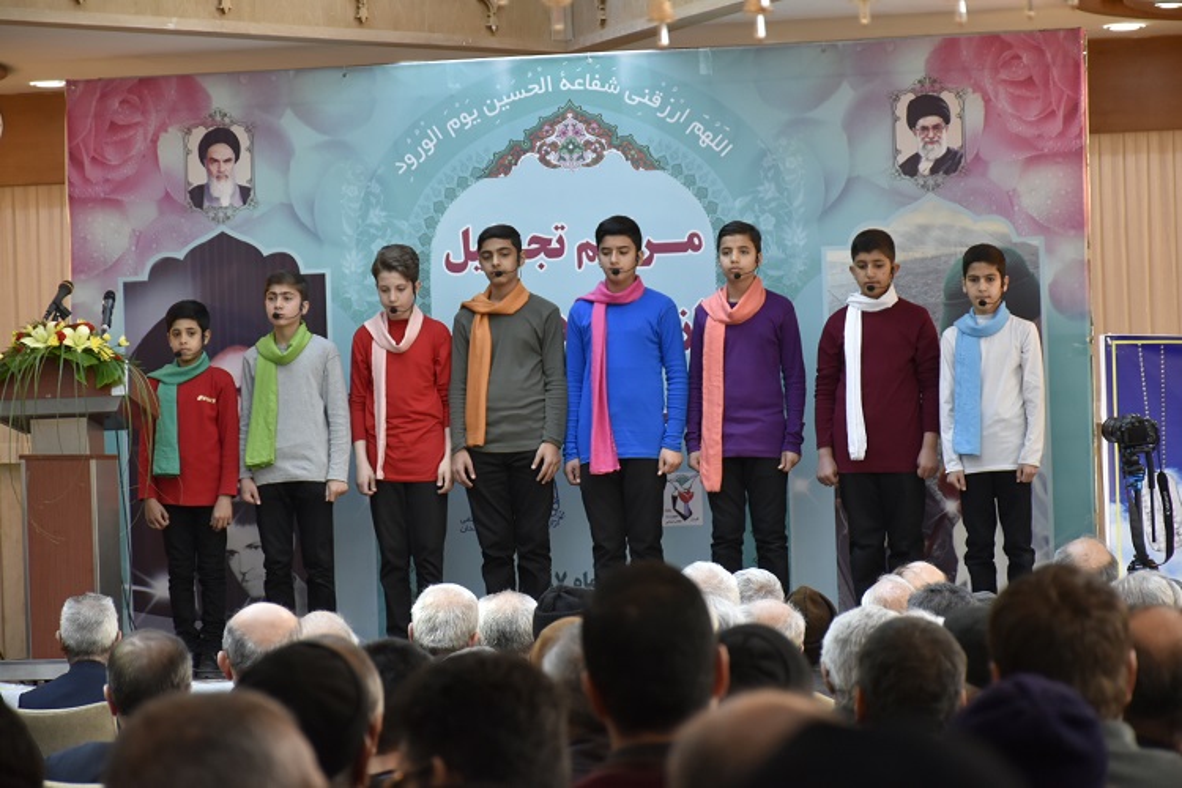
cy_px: 394
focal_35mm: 158
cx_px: 591
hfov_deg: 13.0
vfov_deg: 8.7
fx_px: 5171
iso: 900
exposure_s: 1/125
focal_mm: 105
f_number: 5.6
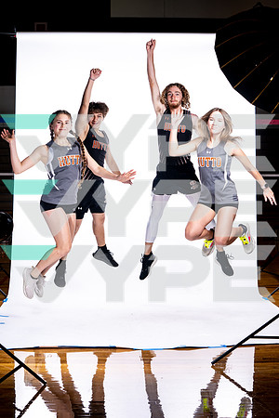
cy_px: 209
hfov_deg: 19.5
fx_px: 814
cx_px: 140
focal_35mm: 70
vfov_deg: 28.8
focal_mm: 70
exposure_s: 1/250
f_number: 5.6
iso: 400
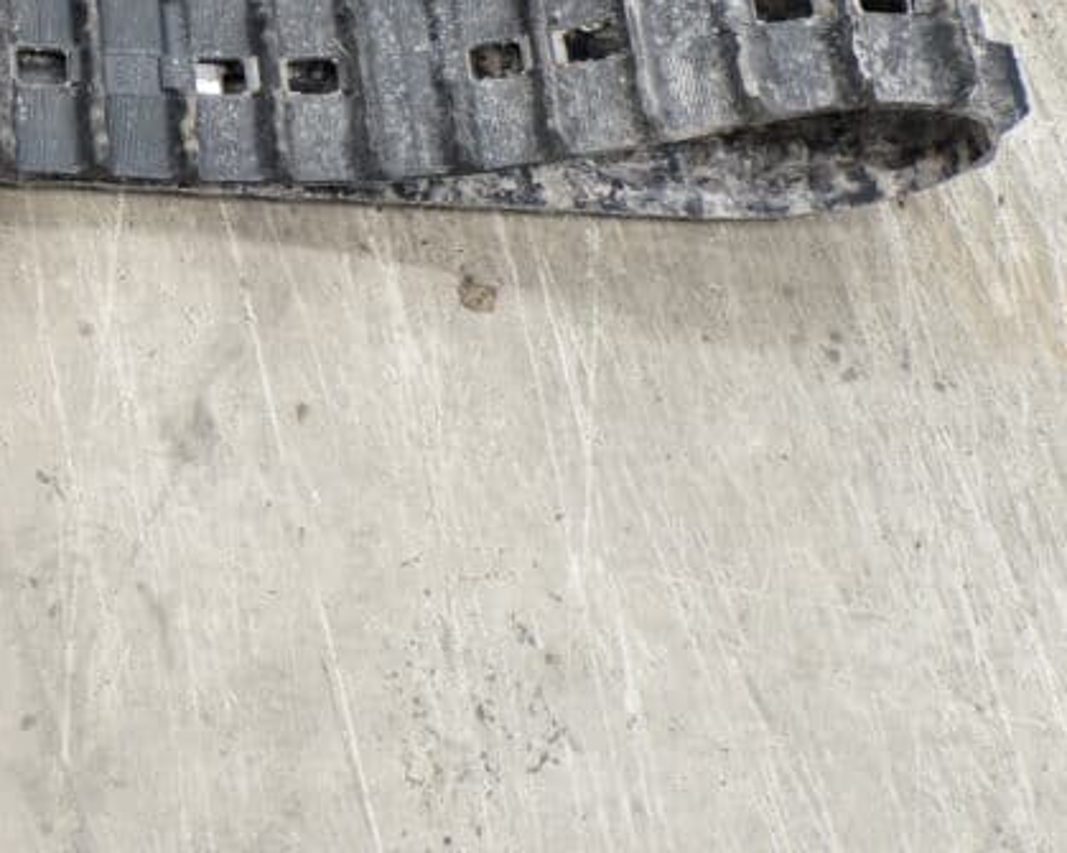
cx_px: -229
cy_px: -9
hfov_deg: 26.8
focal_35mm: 62
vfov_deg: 23.5
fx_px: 1957
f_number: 3.5
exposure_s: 1/60
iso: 1000
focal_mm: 18
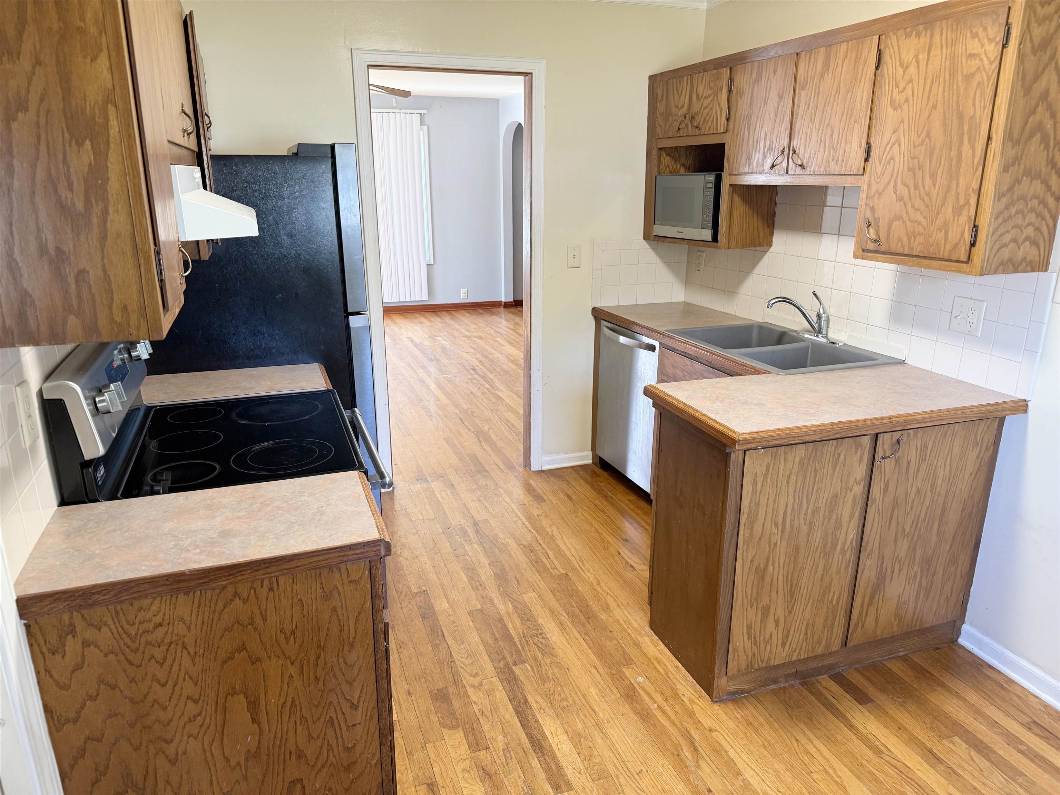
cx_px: 530
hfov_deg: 71.6
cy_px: 398
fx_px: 735
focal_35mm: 24
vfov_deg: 56.8
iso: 200
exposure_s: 1/60
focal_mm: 6.76
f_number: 1.78
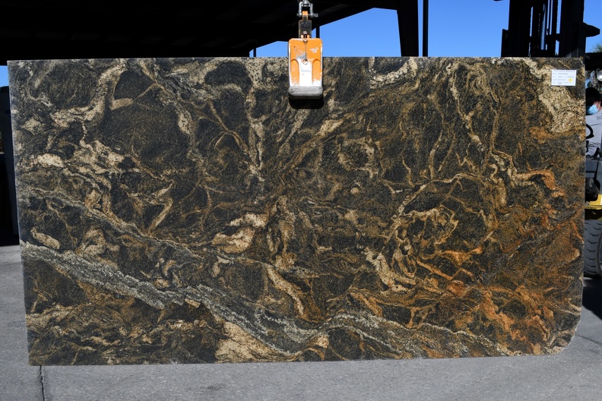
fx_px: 602
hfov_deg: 53.1
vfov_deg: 36.9
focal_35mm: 36
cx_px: 301
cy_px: 200
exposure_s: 1/400
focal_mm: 24
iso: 200
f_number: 11
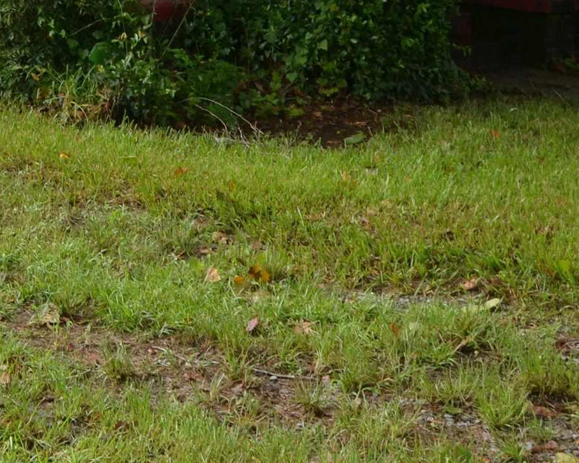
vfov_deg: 14.0
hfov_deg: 17.5
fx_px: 1799
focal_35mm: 105
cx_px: -110
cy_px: -183
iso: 160
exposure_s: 1/125
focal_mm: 22
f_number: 5.6
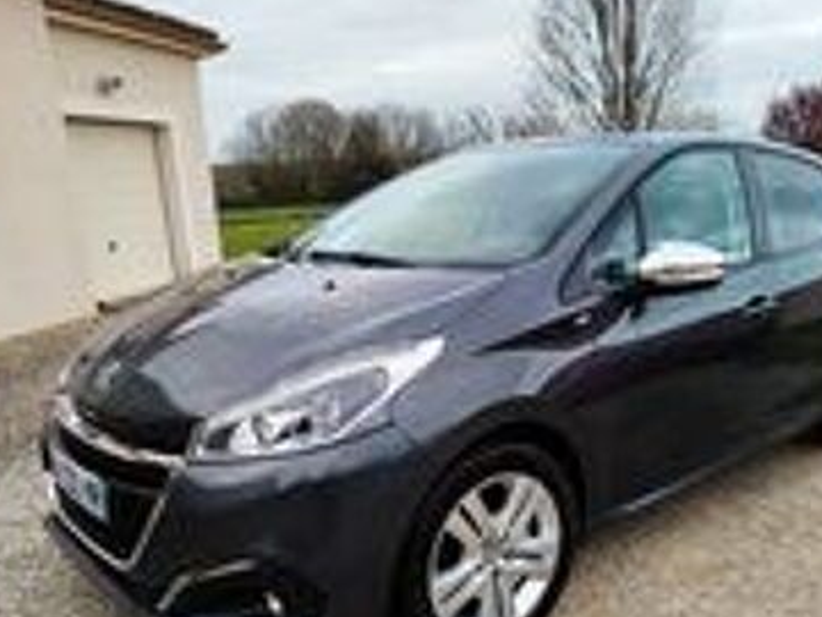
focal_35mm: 32
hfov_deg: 56.5
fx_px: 760
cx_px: 482
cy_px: 384
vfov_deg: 43.8
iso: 50
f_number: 1.7
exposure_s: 1/100
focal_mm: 5.31
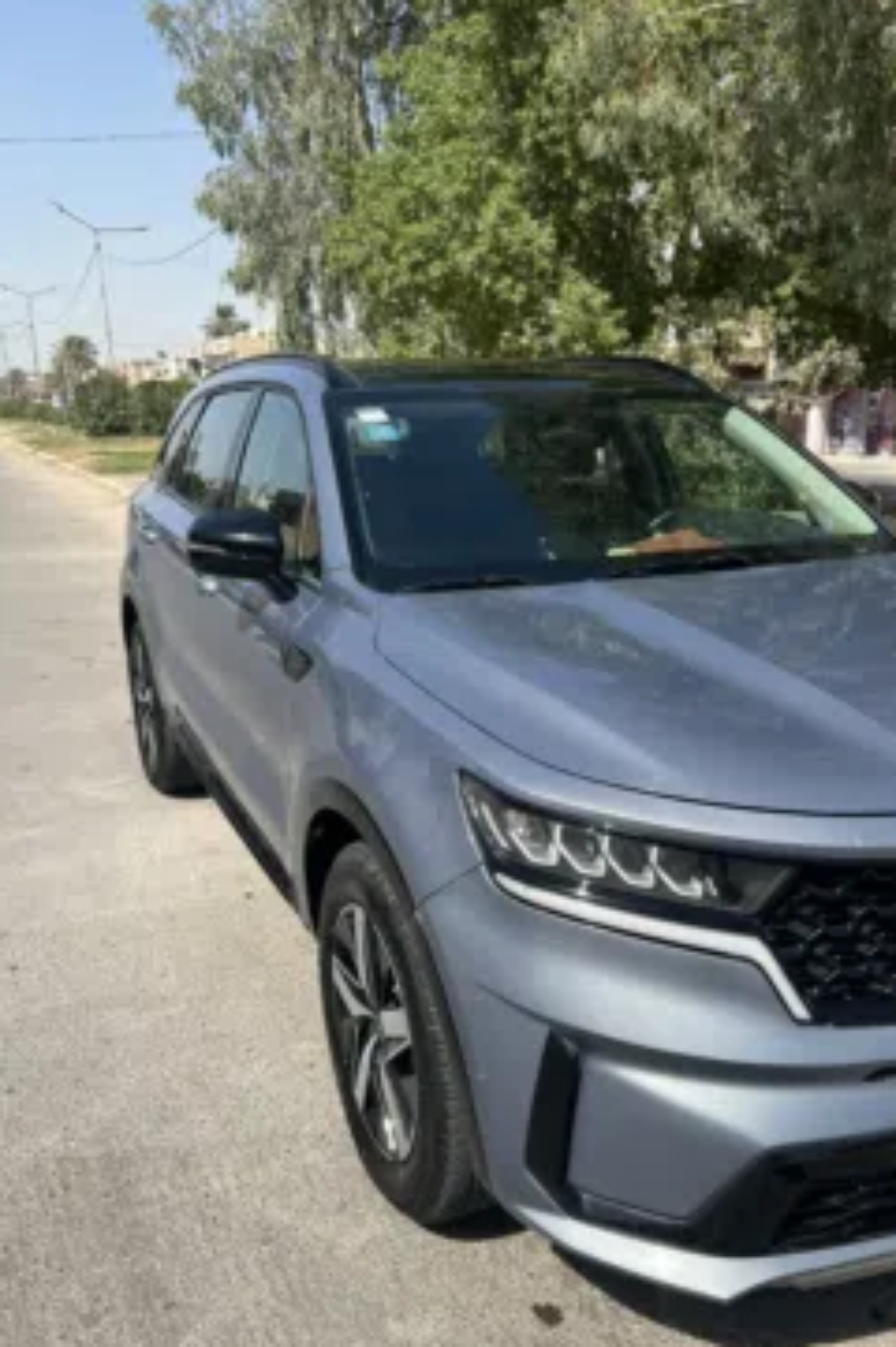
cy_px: 687
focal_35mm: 30
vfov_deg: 62.0
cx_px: 526
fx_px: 1122
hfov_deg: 43.4
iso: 50
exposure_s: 1/3257
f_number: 1.5
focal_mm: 5.7
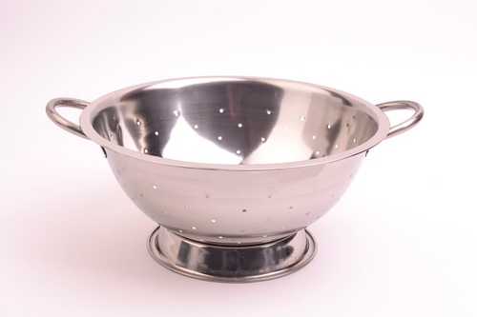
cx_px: 238
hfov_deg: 29.9
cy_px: 158
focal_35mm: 68
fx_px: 894
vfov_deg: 20.1
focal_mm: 45
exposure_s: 1/125
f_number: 10
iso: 100
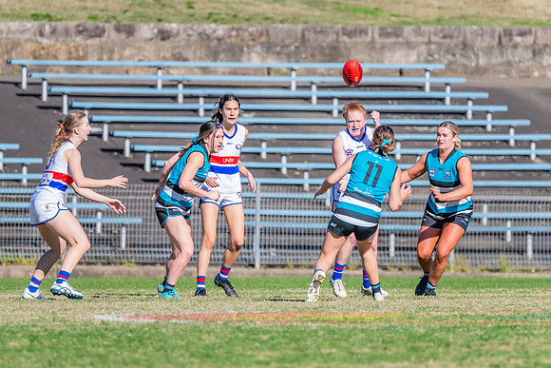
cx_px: 263
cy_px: 201
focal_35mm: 851
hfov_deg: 2.4
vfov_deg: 1.6
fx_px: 13022
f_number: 9
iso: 800
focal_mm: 600
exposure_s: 1/1600
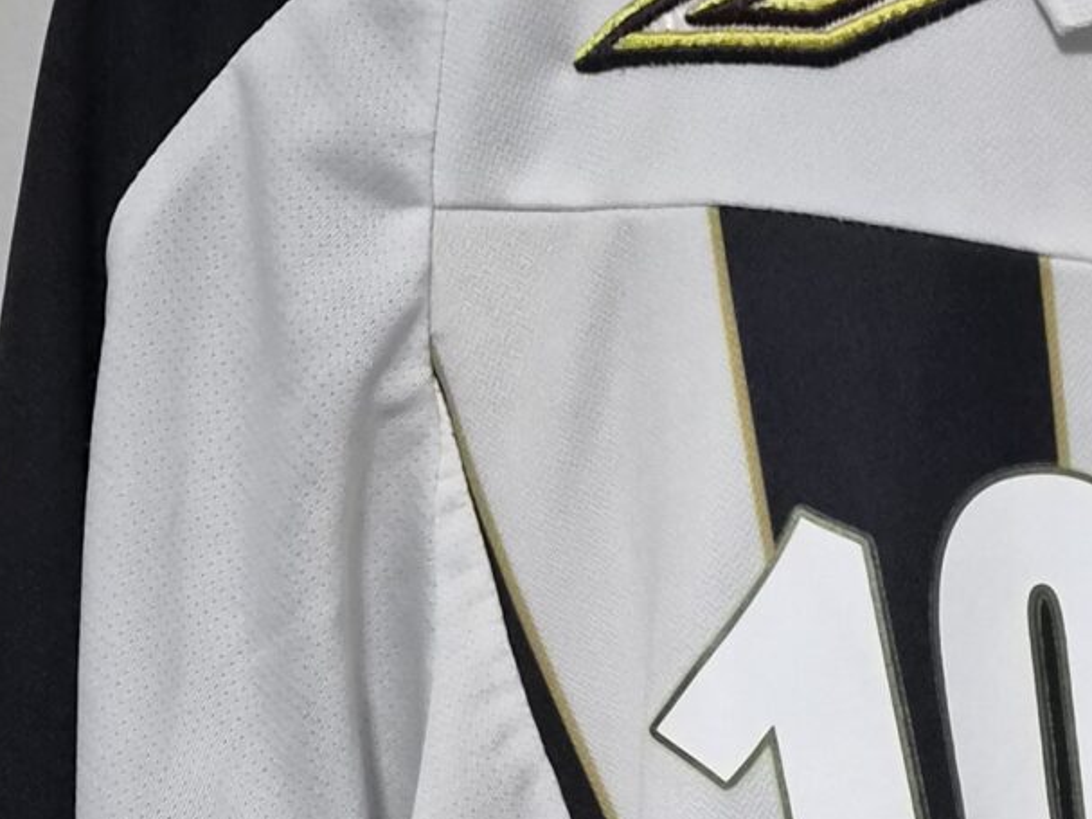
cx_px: 1526
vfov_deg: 14.5
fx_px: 3059
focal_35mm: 97
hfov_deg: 18.4
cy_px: 1120
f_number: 1.8
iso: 640
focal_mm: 5.4
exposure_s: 1/120
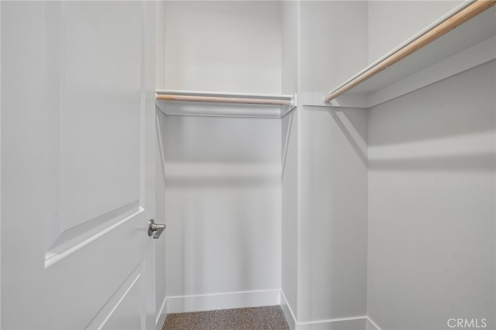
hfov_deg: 104.3
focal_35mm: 14
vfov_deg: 81.2
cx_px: 248
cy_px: 165
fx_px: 193
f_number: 9
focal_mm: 14
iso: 400
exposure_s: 1/8
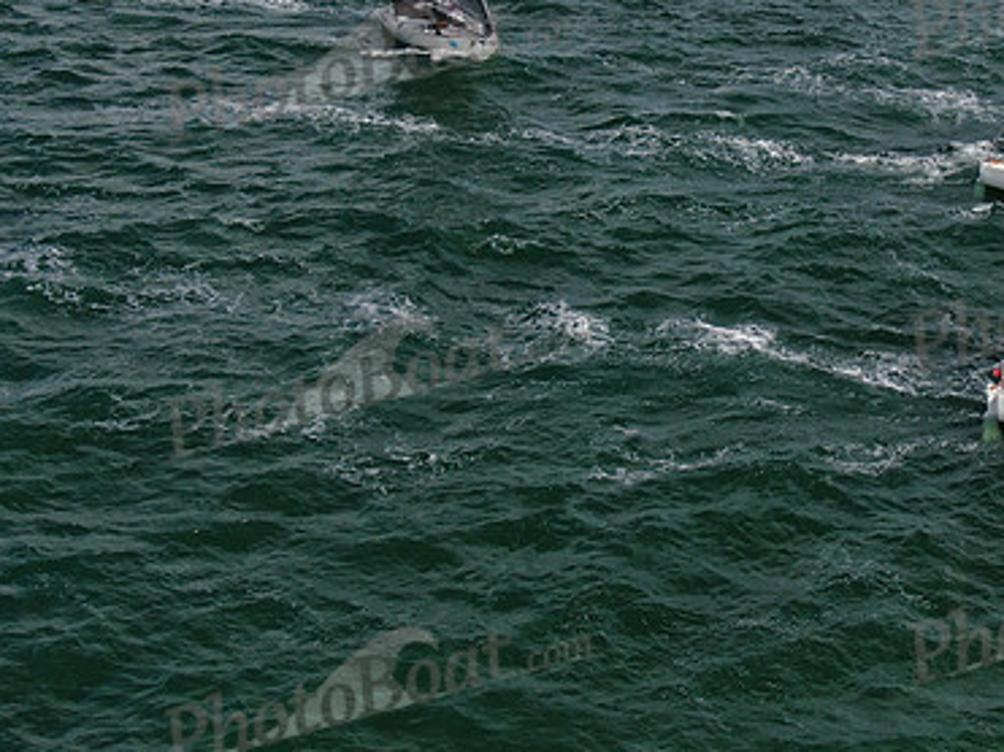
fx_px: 2175
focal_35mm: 75
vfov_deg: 19.5
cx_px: 752
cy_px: 180
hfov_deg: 25.7
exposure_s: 1/1600
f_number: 3.8
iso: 100
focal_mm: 8.6
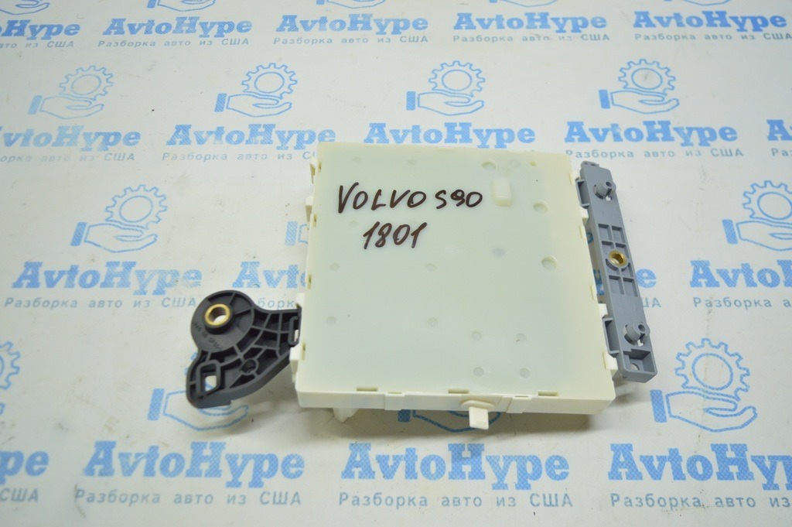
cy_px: 264
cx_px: 396
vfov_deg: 39.9
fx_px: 725
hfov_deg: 57.3
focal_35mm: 33
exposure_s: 1/50
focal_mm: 22
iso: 400
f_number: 3.8
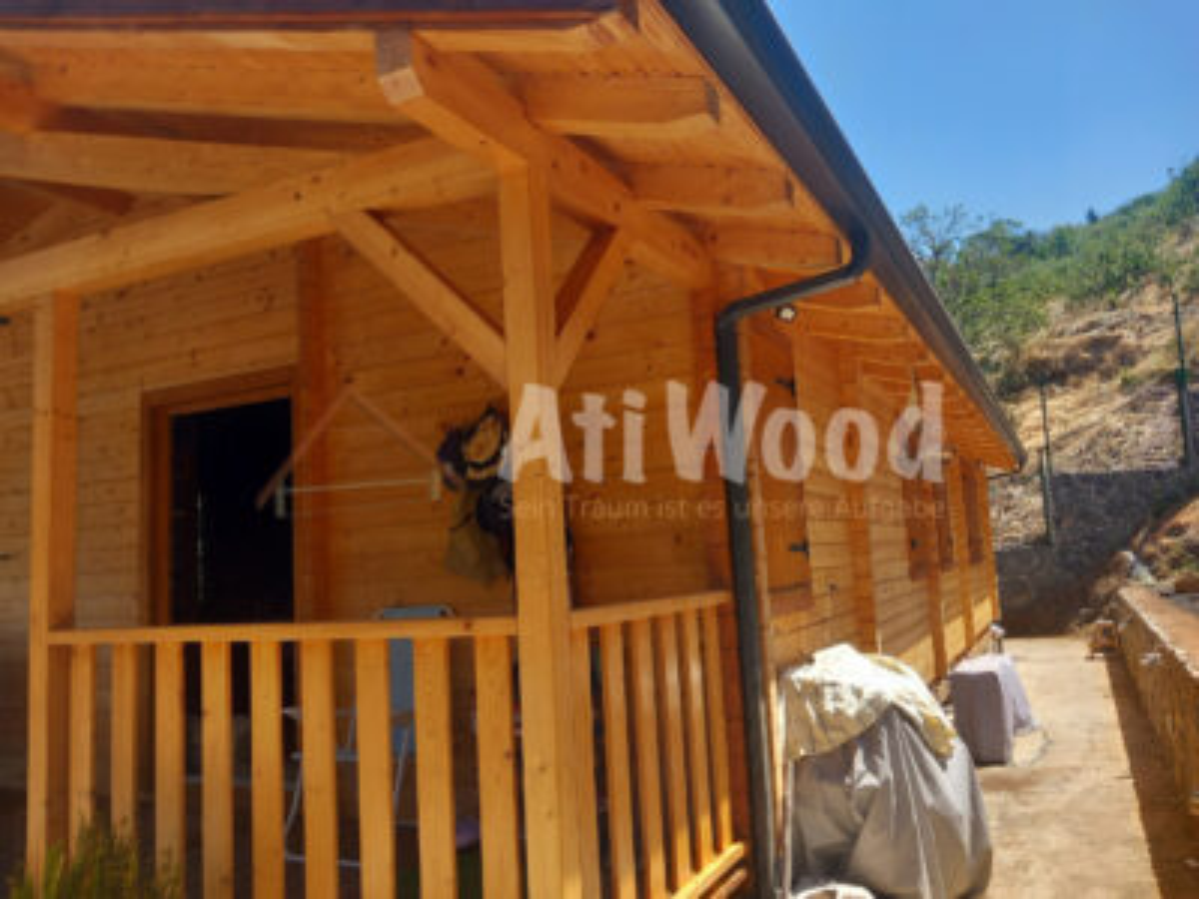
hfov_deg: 65.3
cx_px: 600
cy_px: 450
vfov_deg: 51.4
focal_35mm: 27
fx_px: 935
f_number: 1.8
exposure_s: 1/165
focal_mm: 4
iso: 20
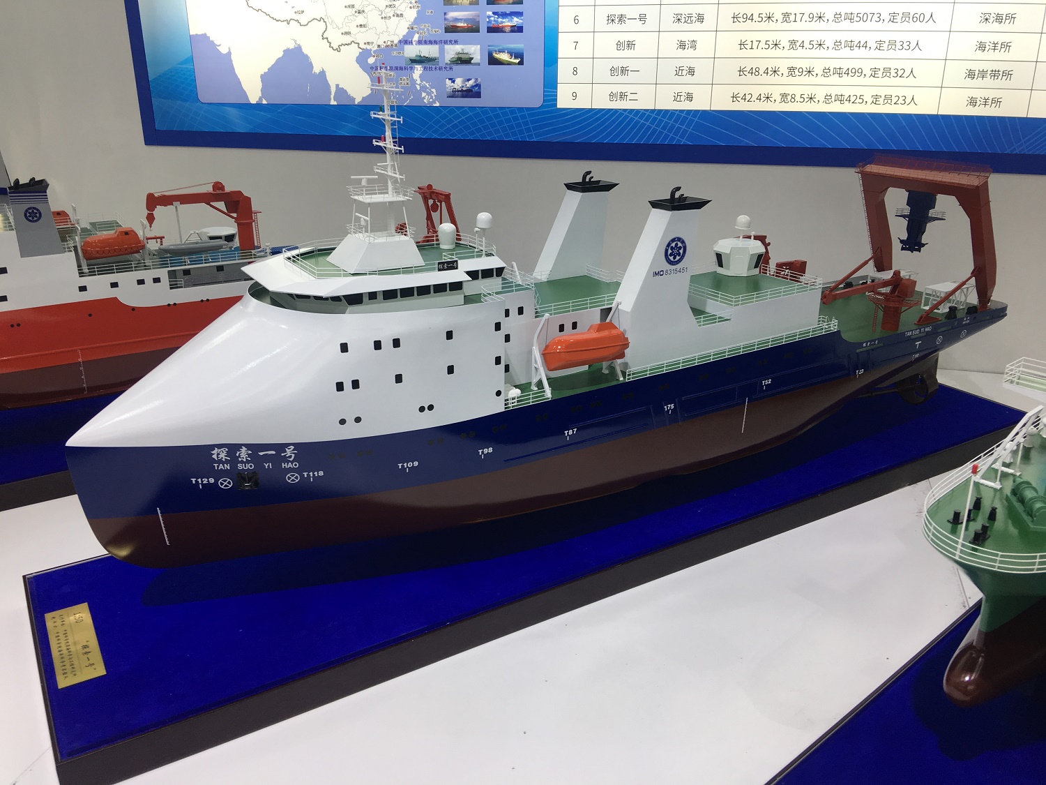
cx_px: 523
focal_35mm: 29
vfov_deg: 48.2
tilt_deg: -18.8
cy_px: 392
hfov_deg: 61.7
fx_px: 876
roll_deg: +0.2
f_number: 2.2
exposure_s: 1/50
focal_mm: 4.15
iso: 25
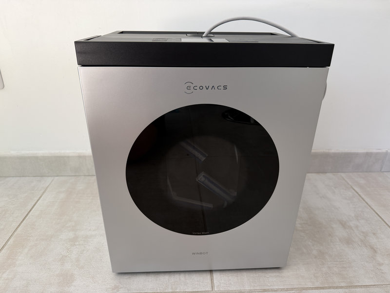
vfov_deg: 56.8
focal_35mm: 24
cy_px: 146
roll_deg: -0.3
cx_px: 195
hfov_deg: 71.6
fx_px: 270
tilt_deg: -26.3
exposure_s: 1/121
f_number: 1.78
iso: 160
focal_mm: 6.76
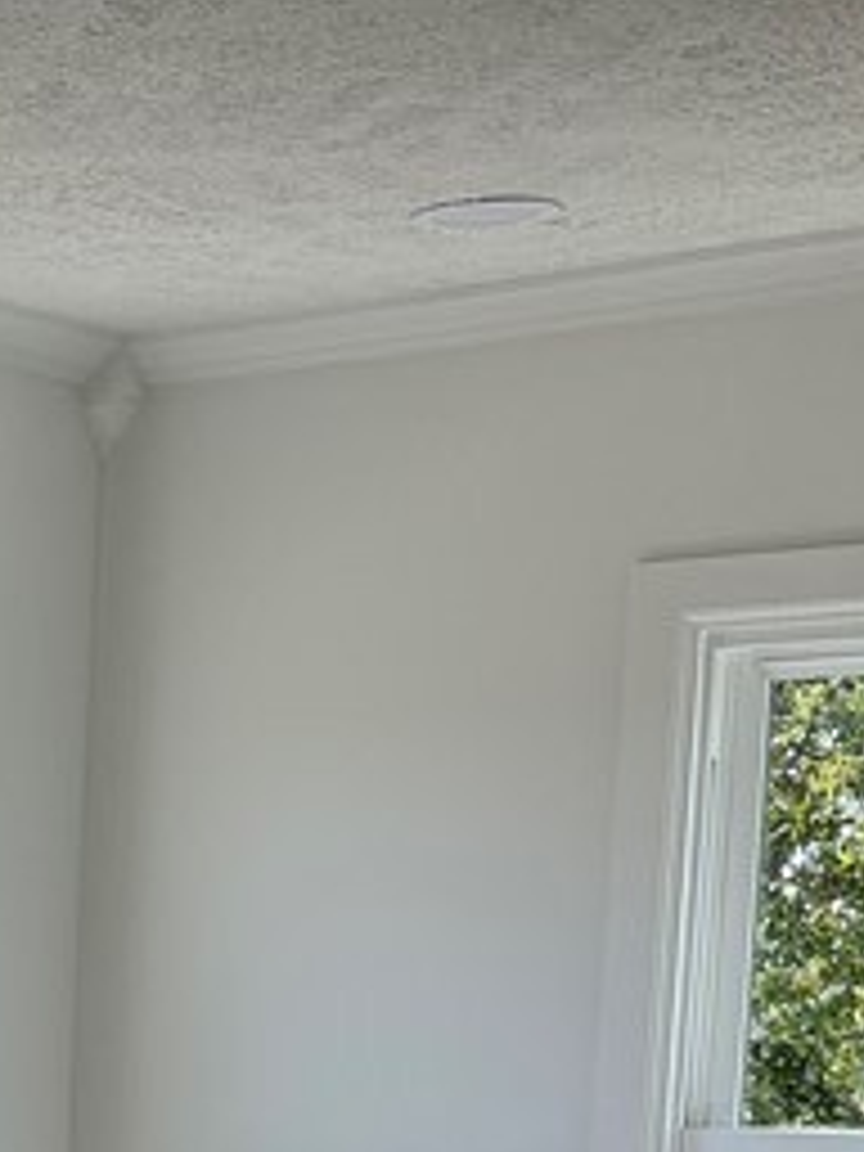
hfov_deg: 14.2
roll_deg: -0.3
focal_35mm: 96
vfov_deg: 18.8
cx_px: -526
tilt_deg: -9.6
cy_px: 1530
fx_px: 3195
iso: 100
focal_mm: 6.76
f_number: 1.78
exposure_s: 1/617
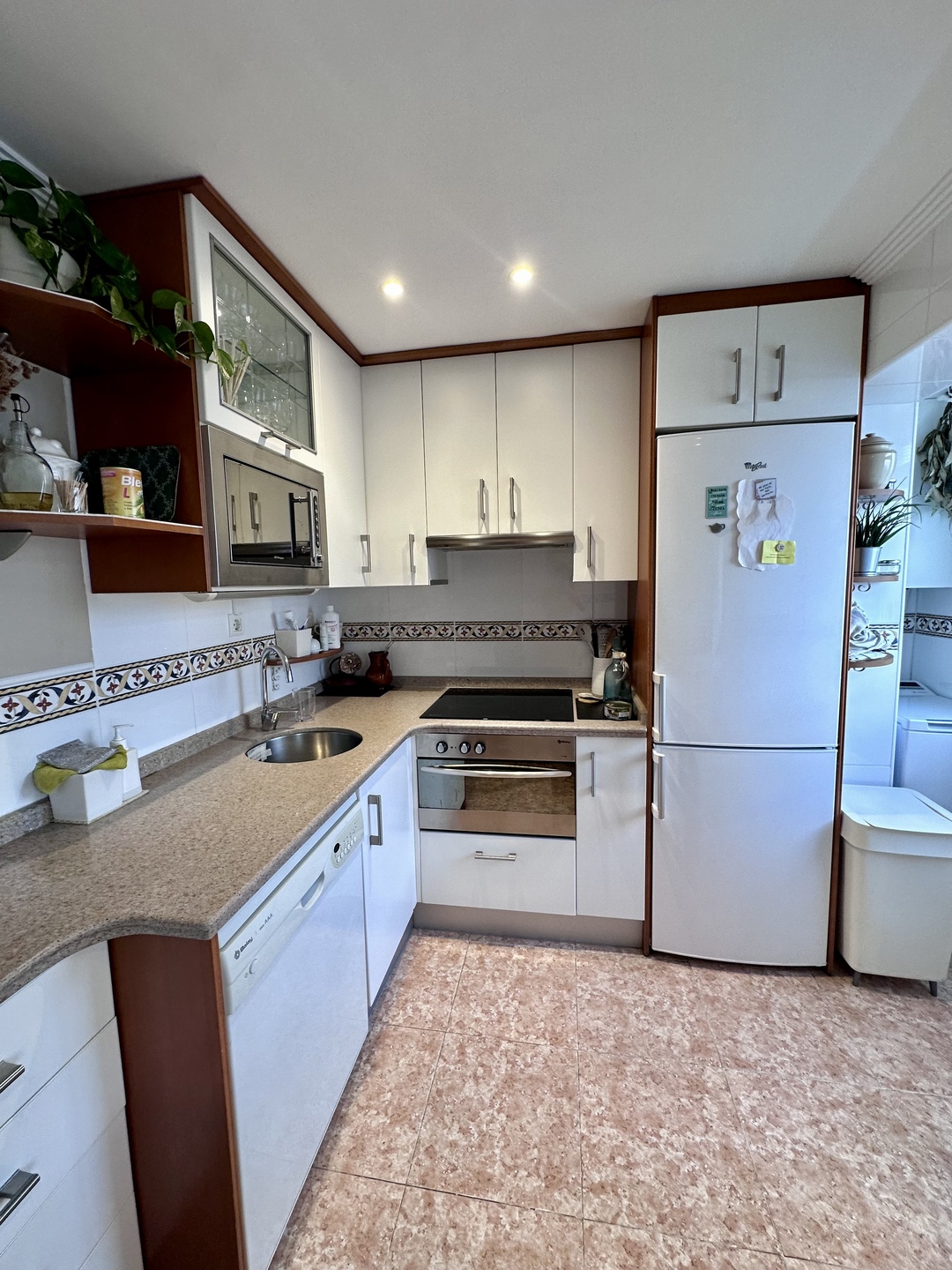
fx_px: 513
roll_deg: +0.4
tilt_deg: -6.2
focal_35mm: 14
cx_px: 476
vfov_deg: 102.1
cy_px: 635
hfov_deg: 85.7
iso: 125
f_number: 2.2
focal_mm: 2.22
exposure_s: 1/100
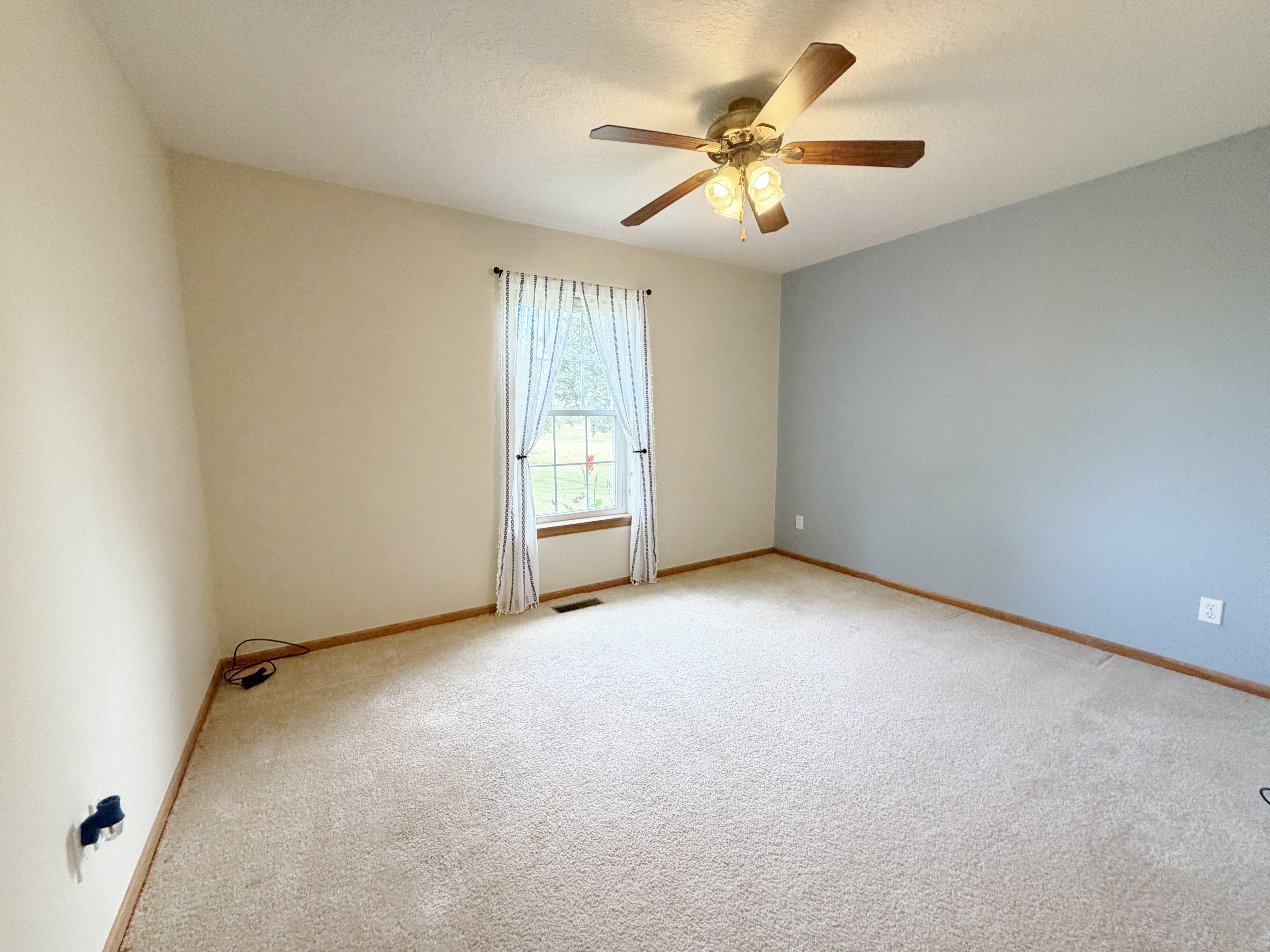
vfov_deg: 85.7
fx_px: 514
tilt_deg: -6.8
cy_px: 476
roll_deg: +0.5
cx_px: 635
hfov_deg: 102.1
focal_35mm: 14
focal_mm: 2.22
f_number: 2.2
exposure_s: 1/93
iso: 320
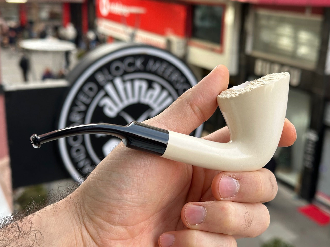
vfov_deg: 30.3
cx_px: 165
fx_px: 458
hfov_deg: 39.7
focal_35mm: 48
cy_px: 124
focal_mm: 6.86
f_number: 1.78
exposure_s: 1/467
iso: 64
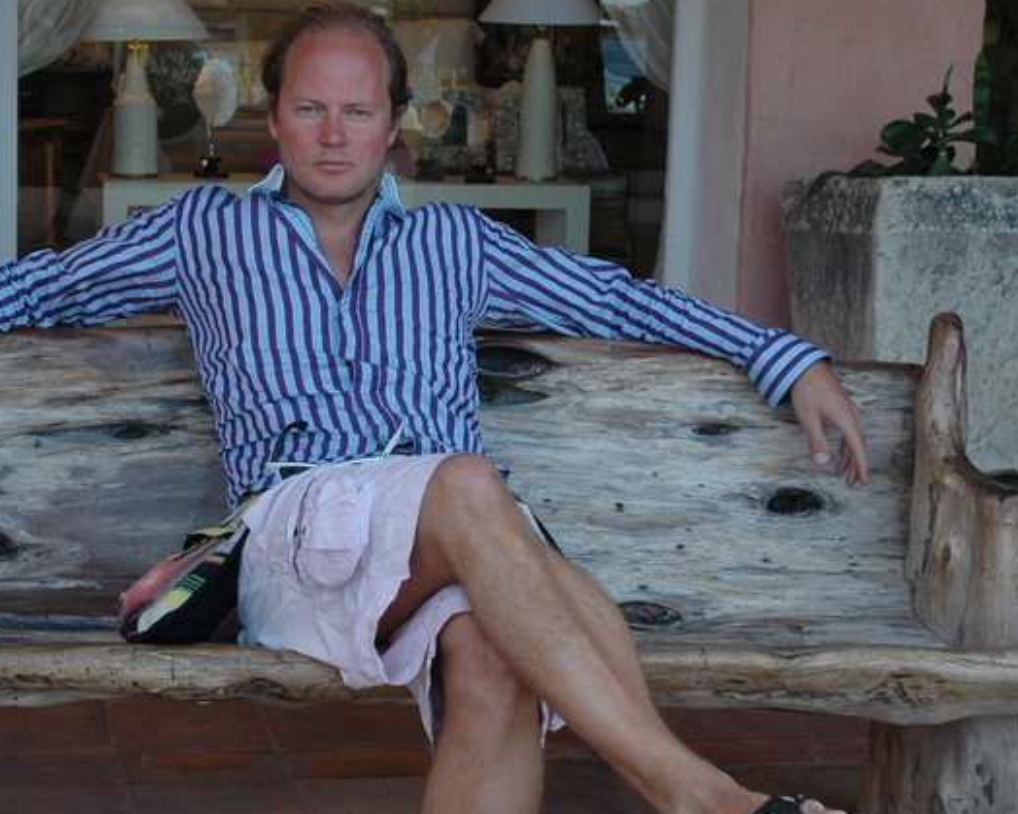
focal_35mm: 78
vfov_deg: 19.7
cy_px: 353
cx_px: 289
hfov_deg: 24.3
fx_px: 2346
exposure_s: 1/160
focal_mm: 29
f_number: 6.3
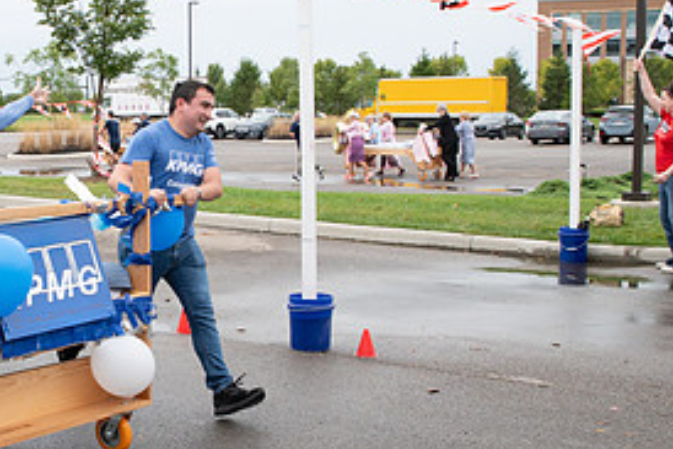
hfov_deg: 34.9
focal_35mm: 54
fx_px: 1010
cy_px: 237
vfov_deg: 25.1
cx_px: 73
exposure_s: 1/320
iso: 640
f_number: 7.1
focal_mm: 24
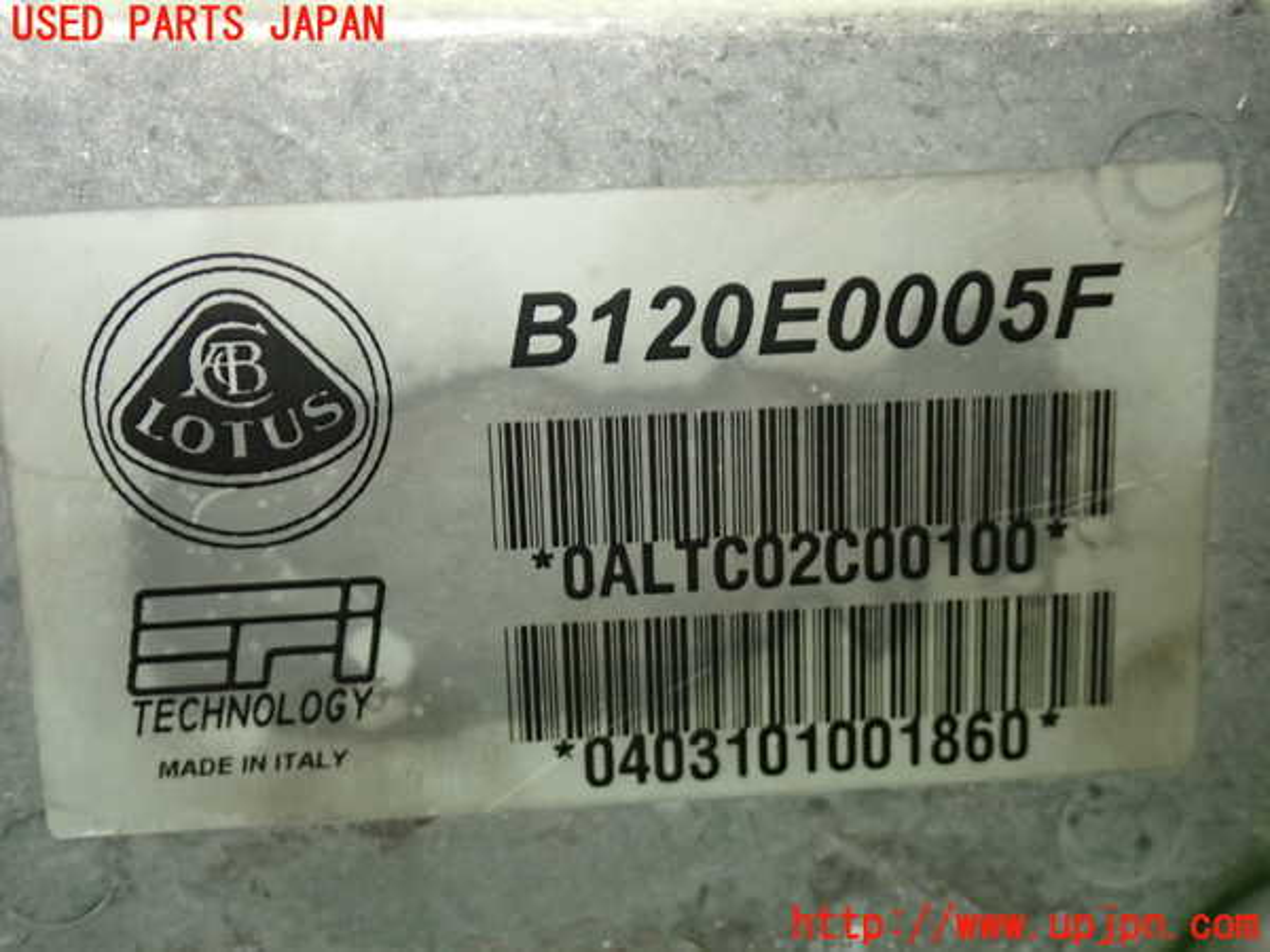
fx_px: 2275
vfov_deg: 23.7
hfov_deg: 31.2
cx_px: 635
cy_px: 476
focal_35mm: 62
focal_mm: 11.09
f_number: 3.6
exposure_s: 1/60
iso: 500
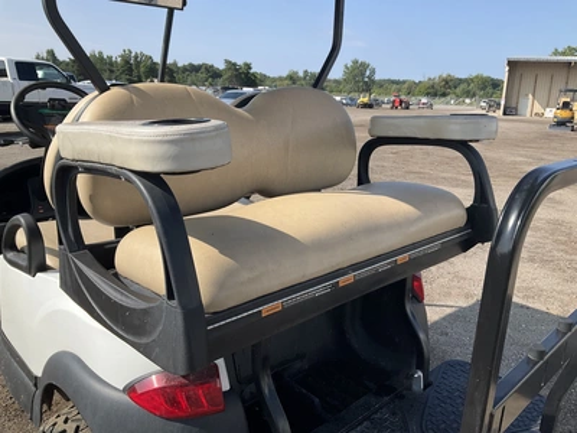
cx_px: 288
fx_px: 483
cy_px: 216
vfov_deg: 48.2
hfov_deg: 61.7
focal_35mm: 29
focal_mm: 3
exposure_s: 1/1279
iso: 25
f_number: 1.8
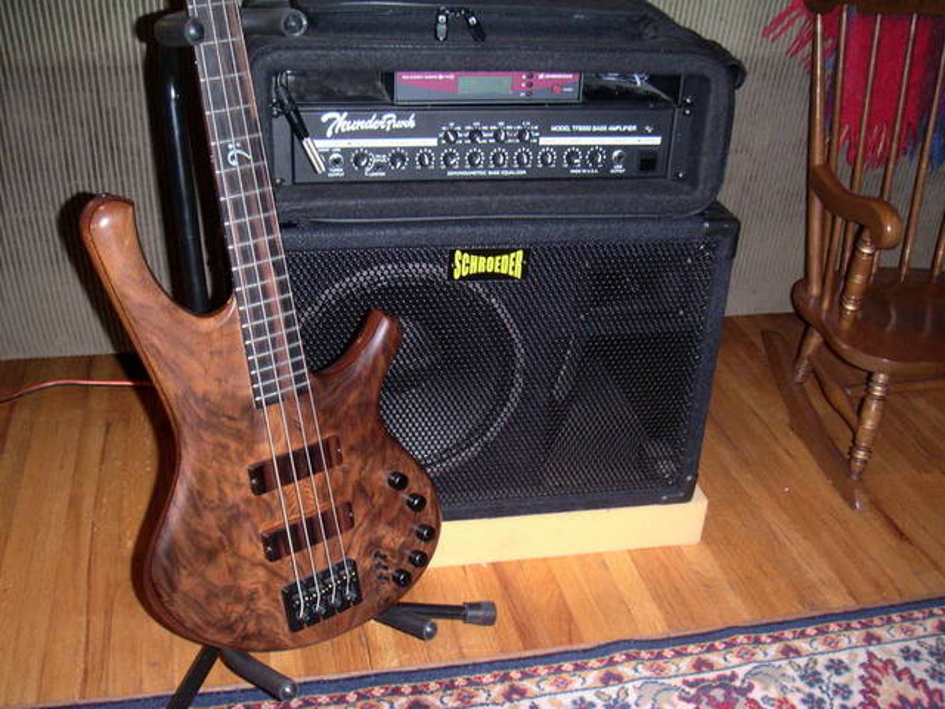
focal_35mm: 38
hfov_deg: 49.0
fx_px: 1037
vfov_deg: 37.7
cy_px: 354
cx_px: 472
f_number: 2.8
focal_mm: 6
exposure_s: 1/50
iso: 160
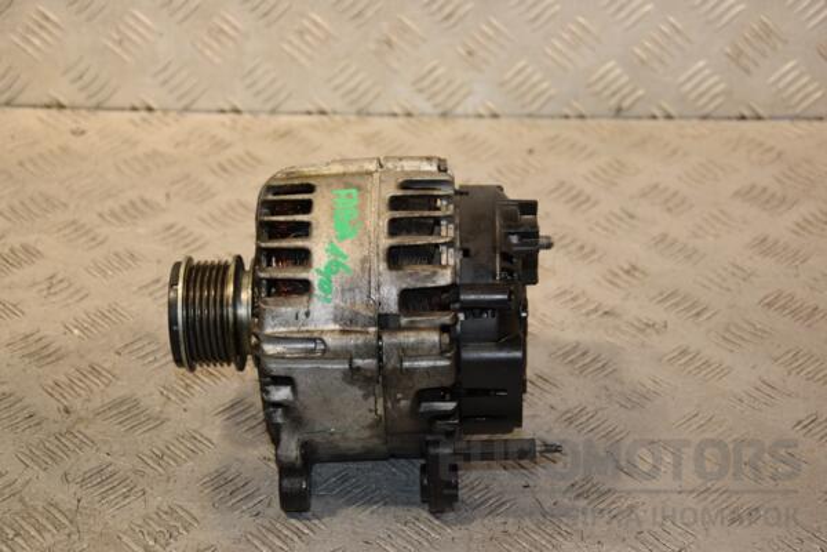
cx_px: 414
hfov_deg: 27.0
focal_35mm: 75
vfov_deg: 18.2
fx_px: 1723
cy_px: 276
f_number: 5.6
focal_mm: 50
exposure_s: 1/200
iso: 800
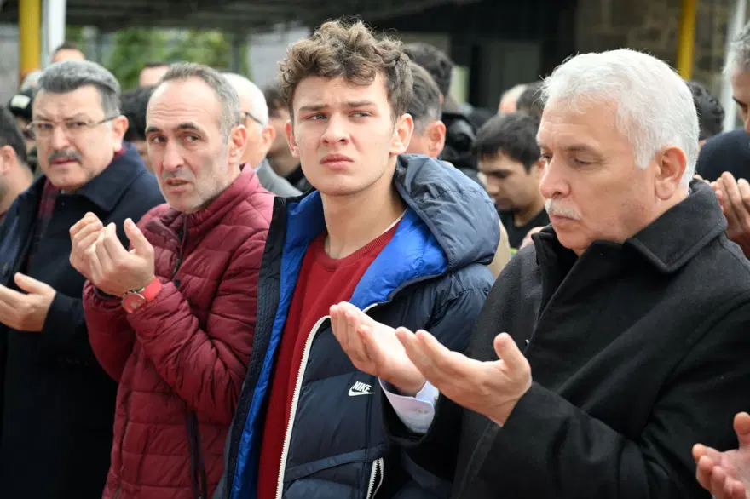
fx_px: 1458
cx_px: 375
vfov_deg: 19.4
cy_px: 250
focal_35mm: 70
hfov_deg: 28.9
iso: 800
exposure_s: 1/400
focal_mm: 70
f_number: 5
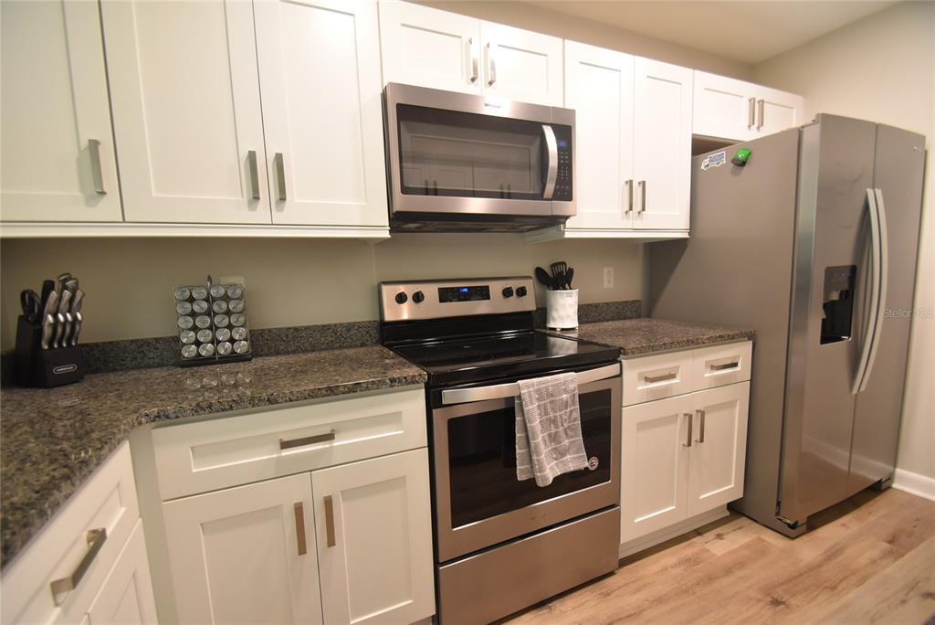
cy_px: 312
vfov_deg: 77.4
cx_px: 468
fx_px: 390
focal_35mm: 15
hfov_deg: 100.4
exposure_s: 1/60
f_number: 3.5
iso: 1100
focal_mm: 10
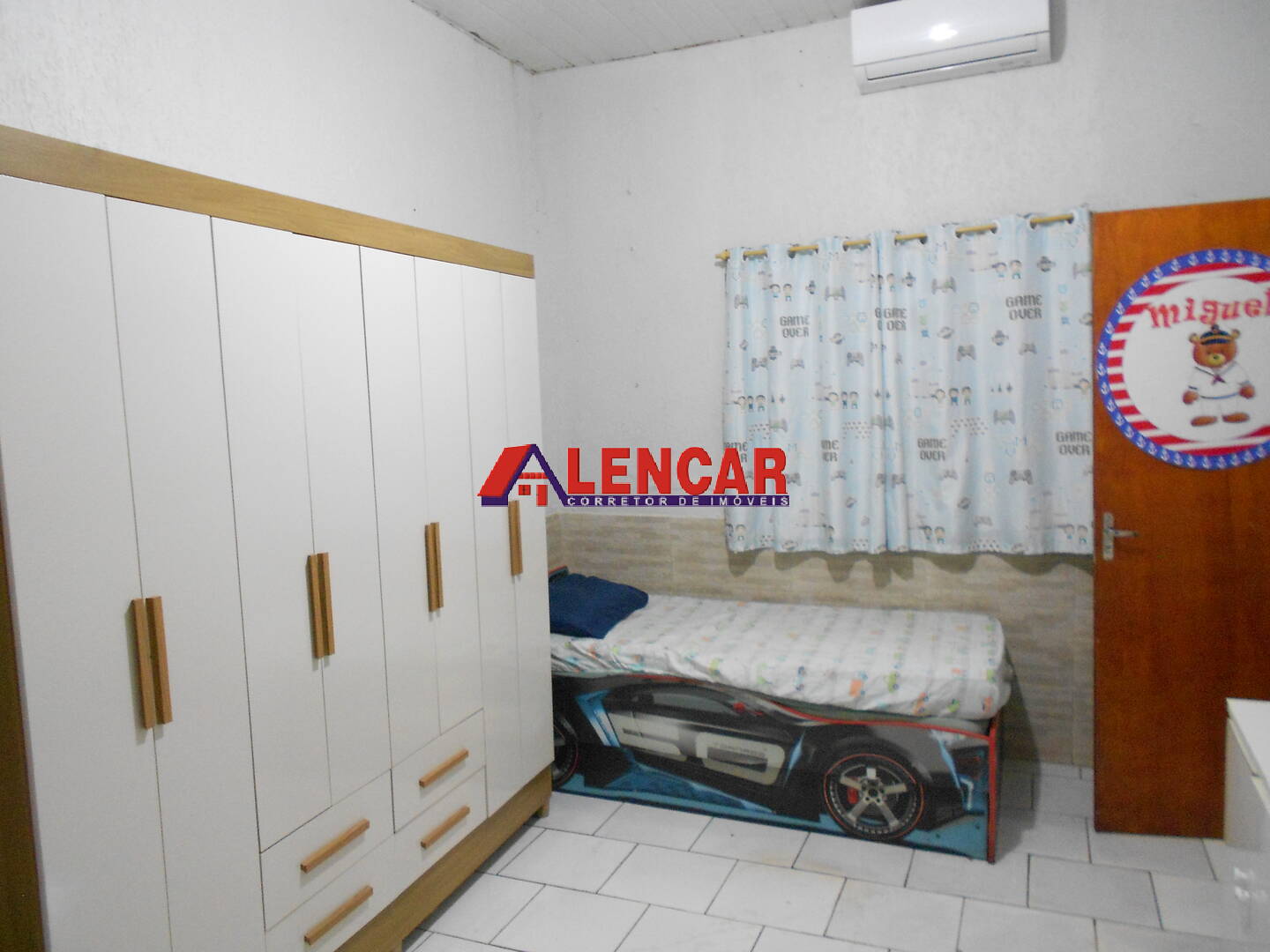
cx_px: 635
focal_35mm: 26
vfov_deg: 53.1
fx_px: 954
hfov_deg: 67.3
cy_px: 476
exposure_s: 1/20
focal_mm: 4.6
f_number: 3.2
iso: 400
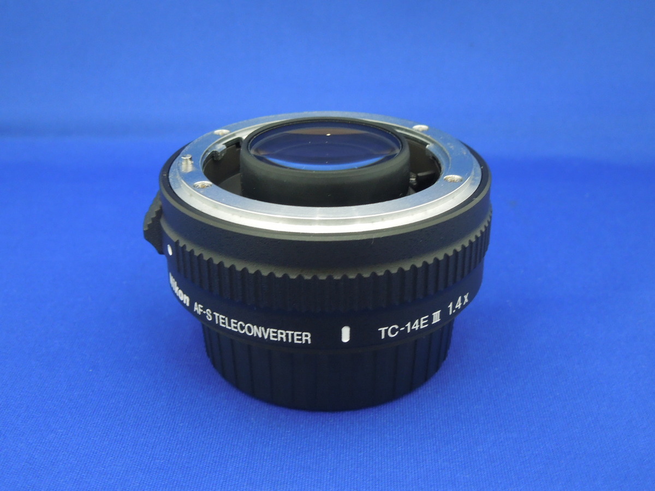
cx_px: 328
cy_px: 246
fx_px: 814
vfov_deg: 33.6
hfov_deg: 43.9
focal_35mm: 43
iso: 400
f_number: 3.9
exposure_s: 1/25
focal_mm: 7.8
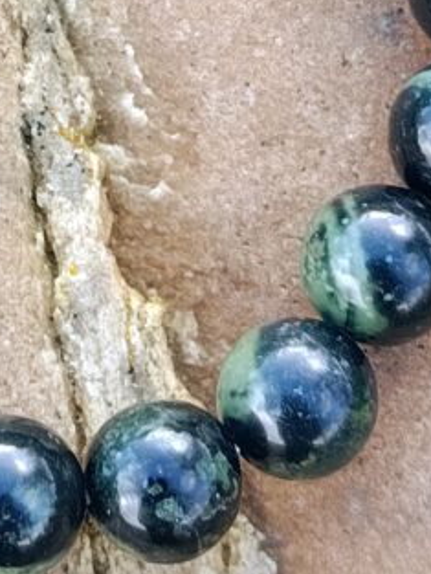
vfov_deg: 12.4
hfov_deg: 9.4
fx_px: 2605
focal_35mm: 157
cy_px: -70
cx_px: 0
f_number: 1.7
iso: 195
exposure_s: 1/100
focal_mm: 5.24
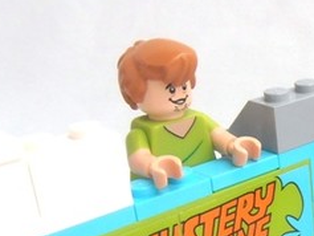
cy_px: 241
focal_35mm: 91
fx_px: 826
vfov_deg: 15.9
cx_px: 428
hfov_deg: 19.5
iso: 80
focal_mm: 4.2
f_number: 3
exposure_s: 1/100
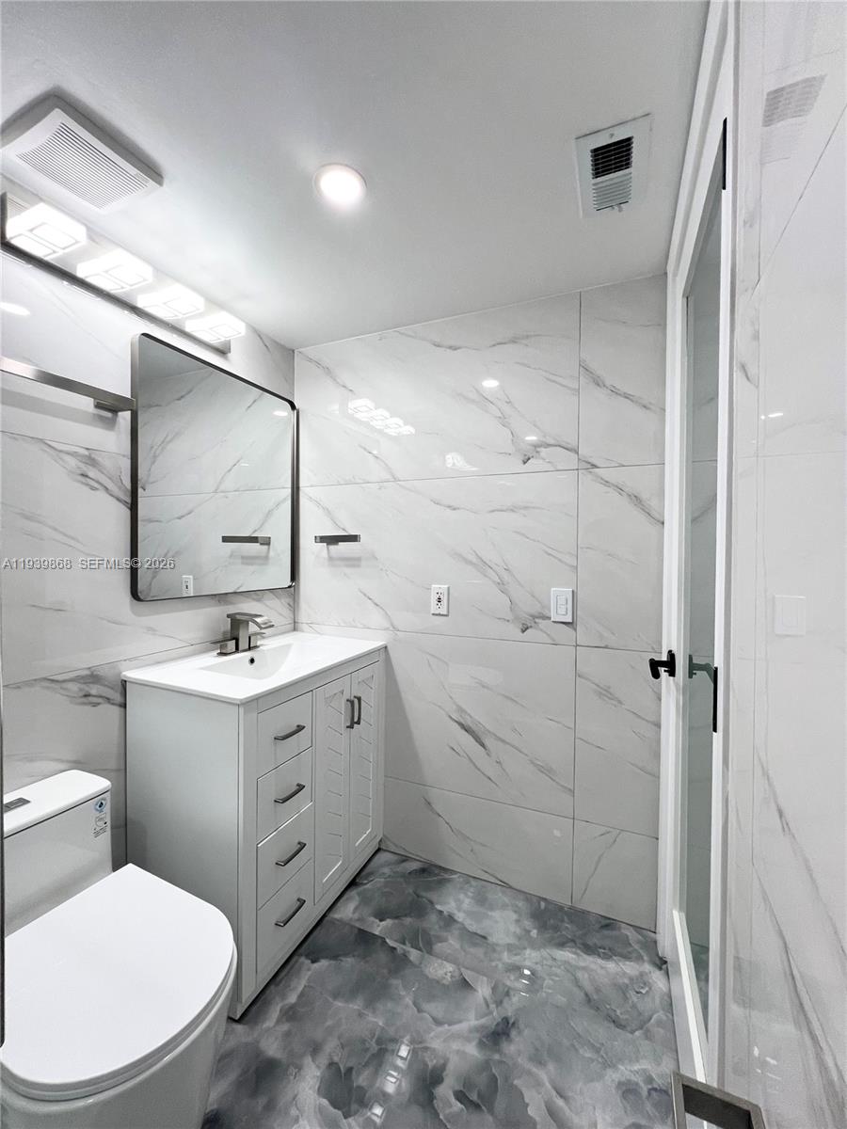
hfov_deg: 89.9
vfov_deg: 106.2
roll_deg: -0.1
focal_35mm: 13
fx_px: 424
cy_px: 564
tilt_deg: -0.8
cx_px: 424
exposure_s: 1/120
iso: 80
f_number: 1.8
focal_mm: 1.57
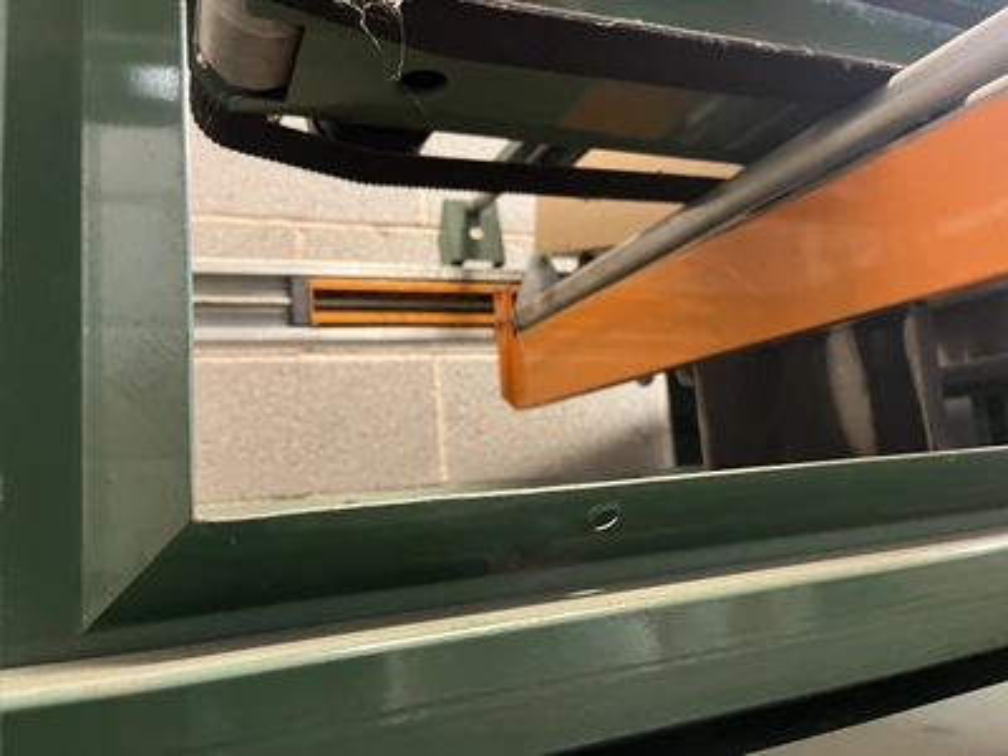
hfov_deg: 67.3
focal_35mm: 26
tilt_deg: +9.9
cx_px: 504
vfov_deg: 53.1
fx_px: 757
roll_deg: +4.5
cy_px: 378
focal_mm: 5.1
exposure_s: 1/33
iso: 400
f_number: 1.6
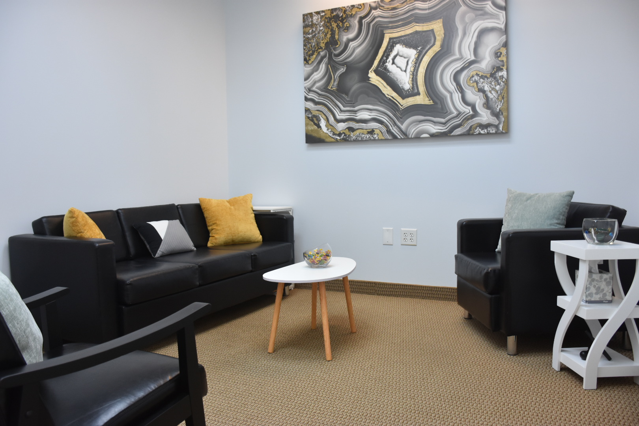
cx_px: 320
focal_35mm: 27
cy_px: 213
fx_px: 479
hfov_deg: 67.4
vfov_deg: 47.9
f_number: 4.5
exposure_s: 1/80
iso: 800
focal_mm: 18
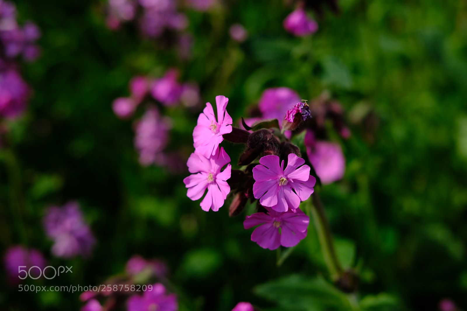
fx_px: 687
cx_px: 234
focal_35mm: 53
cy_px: 156
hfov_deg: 37.5
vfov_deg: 25.5
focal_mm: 35
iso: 200
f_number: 4
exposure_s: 1/2000
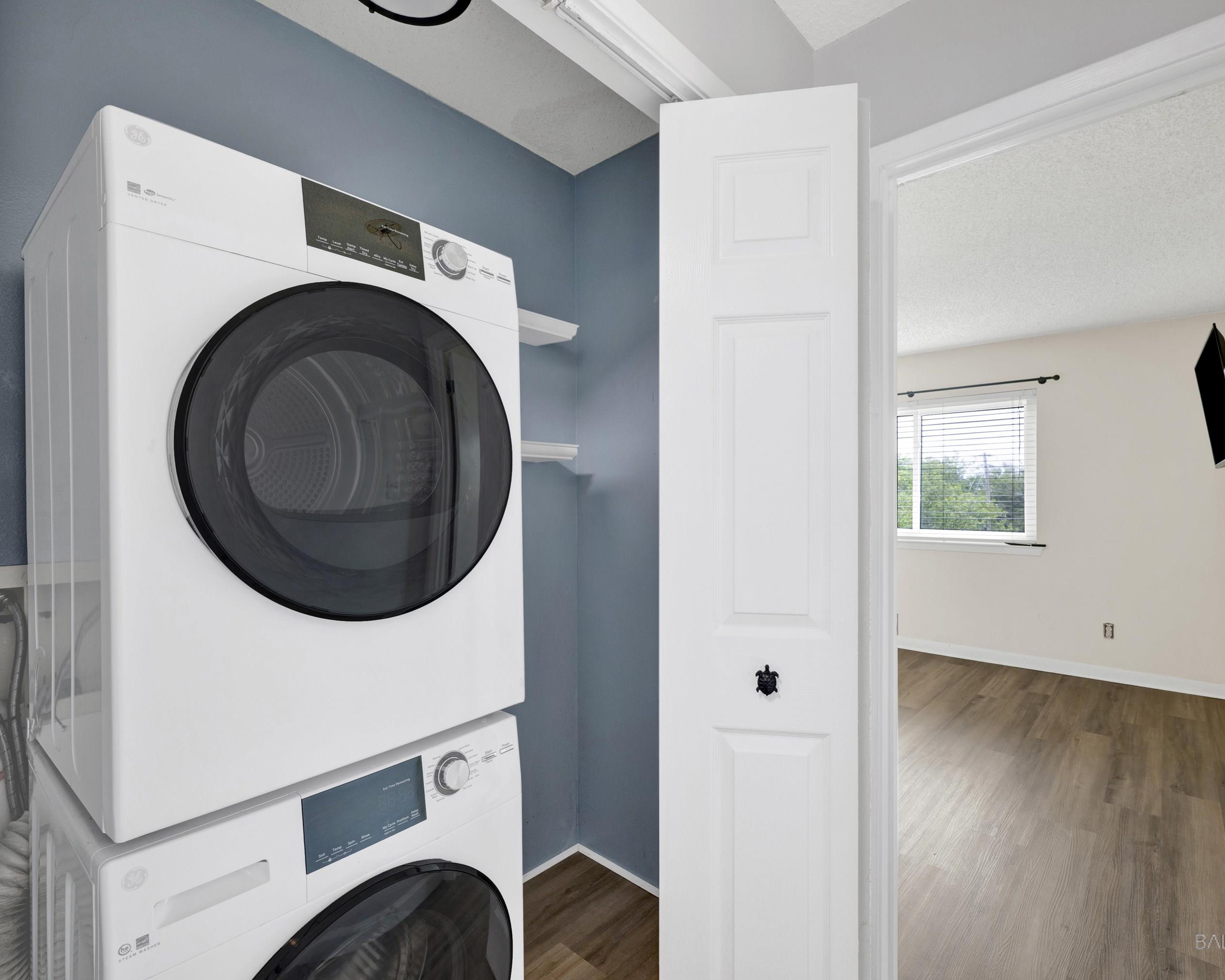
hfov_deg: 93.0
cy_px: 493
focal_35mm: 16
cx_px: 641
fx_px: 580
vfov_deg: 80.4
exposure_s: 1/6
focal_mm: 14
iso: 400
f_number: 11
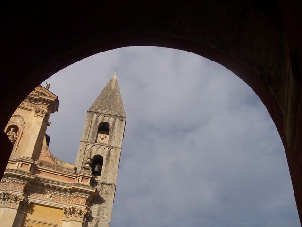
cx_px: 151
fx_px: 332
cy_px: 114
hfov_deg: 49.0
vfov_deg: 37.7
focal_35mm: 38
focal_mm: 8
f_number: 4.8
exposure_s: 1/1000
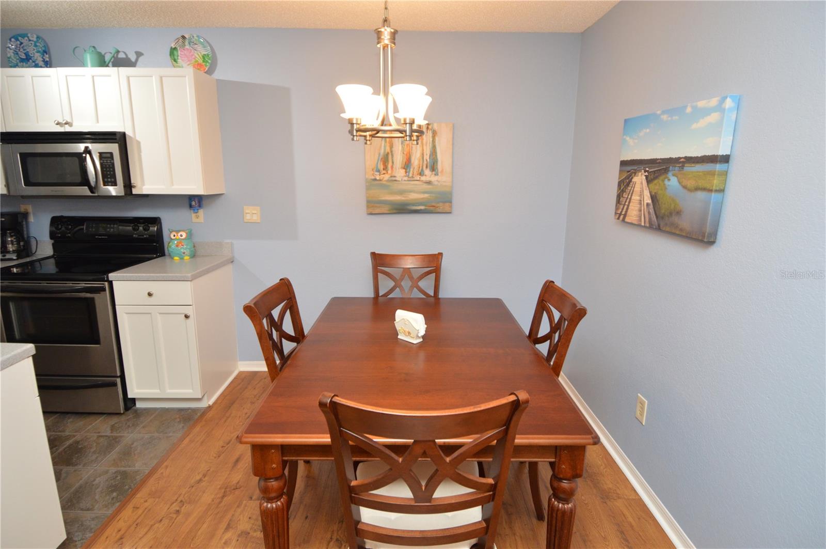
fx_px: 413
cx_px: 413
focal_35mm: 18
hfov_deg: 90.1
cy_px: 274
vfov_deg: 67.3
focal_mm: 12
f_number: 4
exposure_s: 1/60
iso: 720
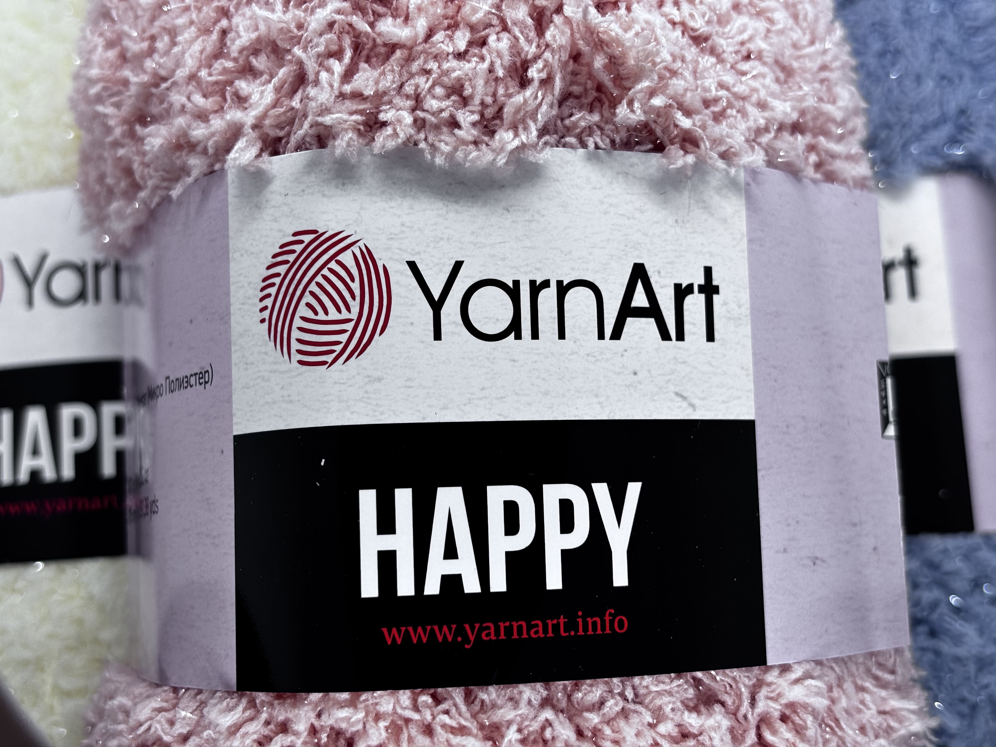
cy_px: 374
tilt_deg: -78.5
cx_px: 498
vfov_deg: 28.0
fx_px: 1496
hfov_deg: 36.8
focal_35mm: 52
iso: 32
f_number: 1.6
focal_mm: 5.96
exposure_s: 1/324
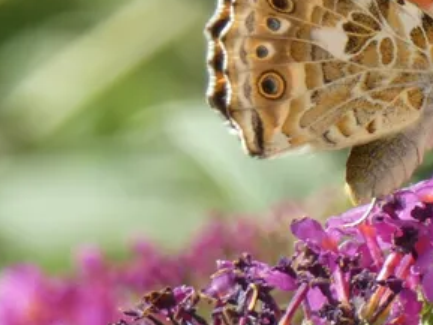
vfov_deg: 1.4
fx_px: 13402
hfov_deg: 1.9
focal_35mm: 1071
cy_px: 51
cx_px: 454
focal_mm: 86.7
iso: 80
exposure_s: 1/160
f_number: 5.6
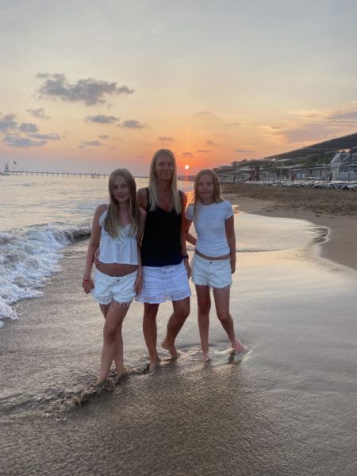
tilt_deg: -8.3
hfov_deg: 53.1
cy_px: 238
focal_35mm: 26
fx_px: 358
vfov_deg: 67.3
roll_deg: -0.9
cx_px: 178
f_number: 1.8
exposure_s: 1/304
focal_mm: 4.25
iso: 32
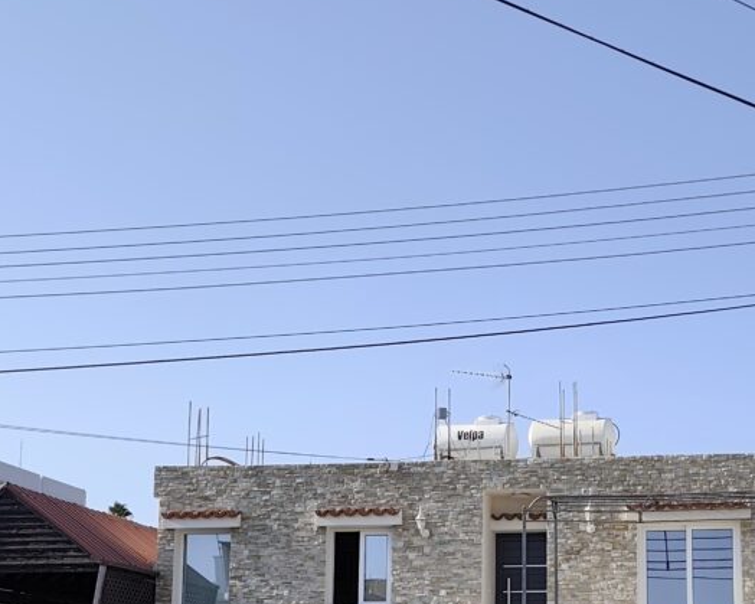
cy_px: 509
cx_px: 527
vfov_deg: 24.5
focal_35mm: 61
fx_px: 1363
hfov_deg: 30.6
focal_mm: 6.19
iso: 50
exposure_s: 1/764
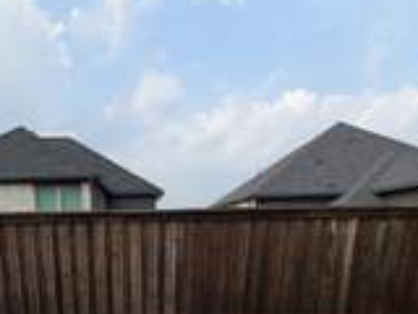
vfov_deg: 37.8
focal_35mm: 30
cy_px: 357
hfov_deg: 57.9
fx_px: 362
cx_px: 123
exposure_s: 1/2252
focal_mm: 2.02
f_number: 1.7
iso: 54
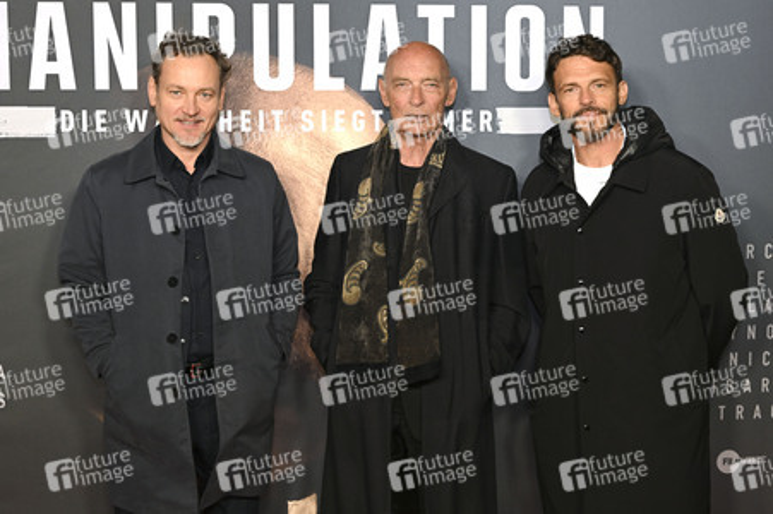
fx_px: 1073
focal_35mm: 50
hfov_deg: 39.6
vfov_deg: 27.0
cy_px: 257
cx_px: 386
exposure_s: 1/160
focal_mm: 50
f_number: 6.3
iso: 1600
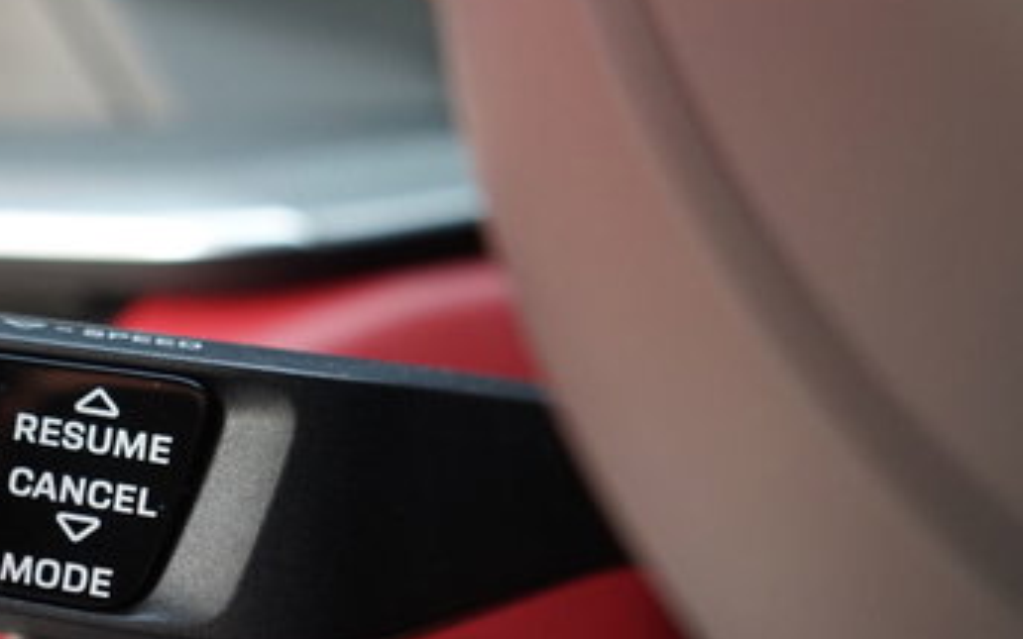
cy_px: 495
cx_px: 48
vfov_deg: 15.3
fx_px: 2370
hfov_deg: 23.5
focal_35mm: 85
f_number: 4
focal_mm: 28
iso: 640
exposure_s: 1/60
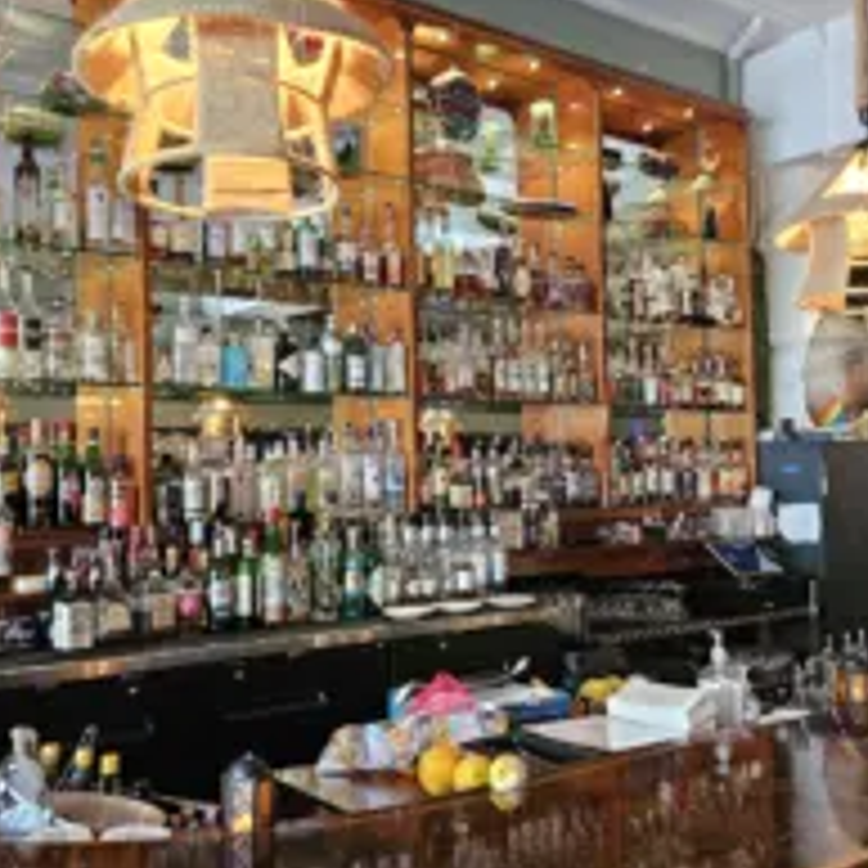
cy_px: 432
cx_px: 454
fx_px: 1106
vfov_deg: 42.8
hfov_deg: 42.8
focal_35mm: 39
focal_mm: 6.3
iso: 800
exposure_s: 1/60
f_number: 1.7
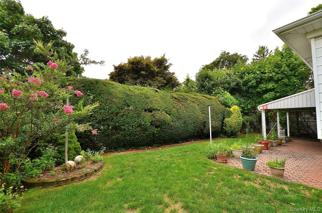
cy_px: 106
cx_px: 161
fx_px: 134
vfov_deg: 77.1
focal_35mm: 15
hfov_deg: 100.5
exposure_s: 1/160
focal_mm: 10
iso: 100
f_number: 6.3
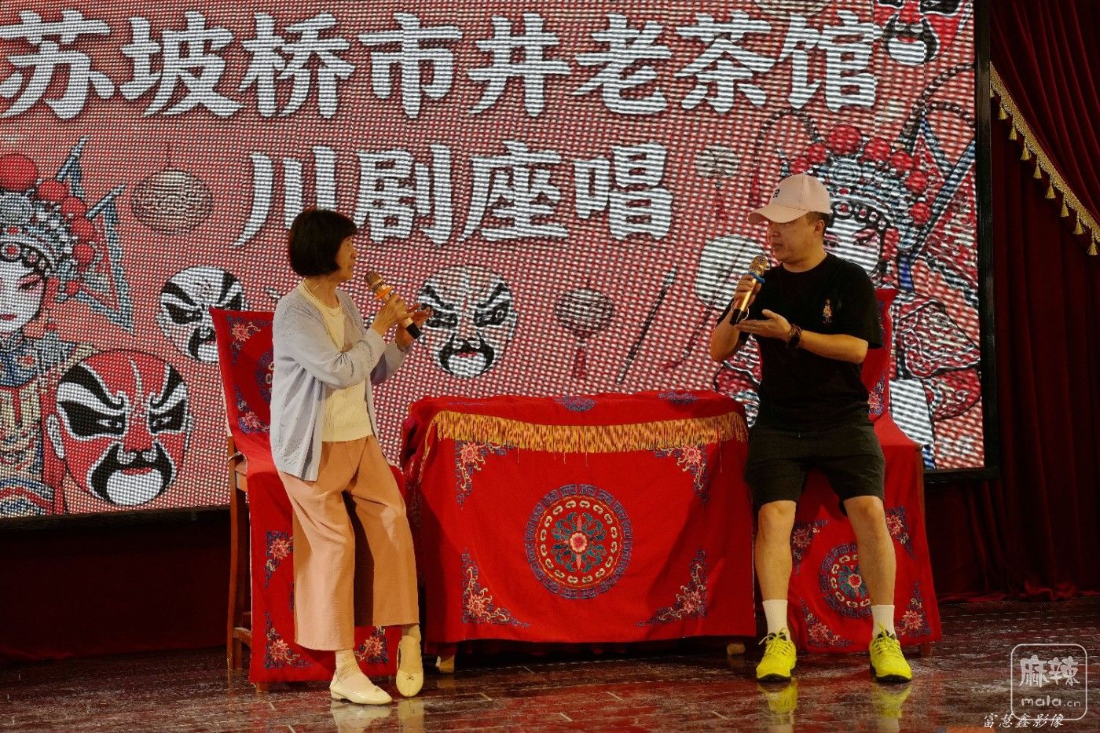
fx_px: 1741
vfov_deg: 23.8
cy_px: 366
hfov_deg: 35.1
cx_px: 550
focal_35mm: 57
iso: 500
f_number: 4.5
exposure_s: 1/160
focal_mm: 57
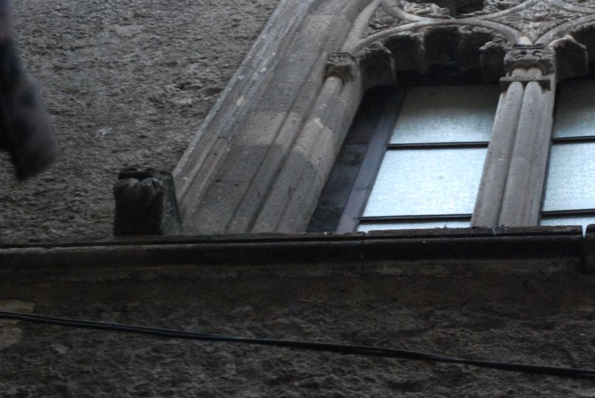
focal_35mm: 92
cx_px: 515
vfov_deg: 14.8
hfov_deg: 21.7
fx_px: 1520
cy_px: 83
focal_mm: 35
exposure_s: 1/30
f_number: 5.3
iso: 1250
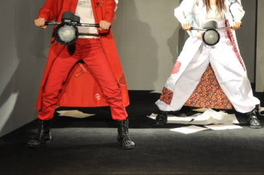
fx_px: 600
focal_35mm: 82
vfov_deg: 16.3
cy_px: 6
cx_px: 254
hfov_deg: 23.9
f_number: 4.5
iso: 800
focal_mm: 28
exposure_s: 1/50
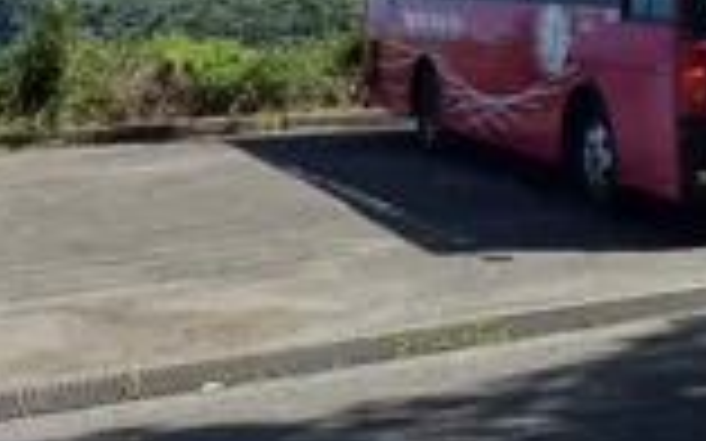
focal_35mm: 78
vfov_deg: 15.7
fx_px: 1500
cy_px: -158
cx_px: 764
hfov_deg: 24.8
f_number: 4
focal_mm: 4.1
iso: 80
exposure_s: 1/400
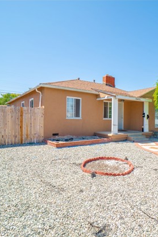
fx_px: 151
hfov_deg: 53.0
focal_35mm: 23
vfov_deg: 76.1
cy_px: 120
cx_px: 115
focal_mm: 10
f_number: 7.1
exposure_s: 1/250
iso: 100
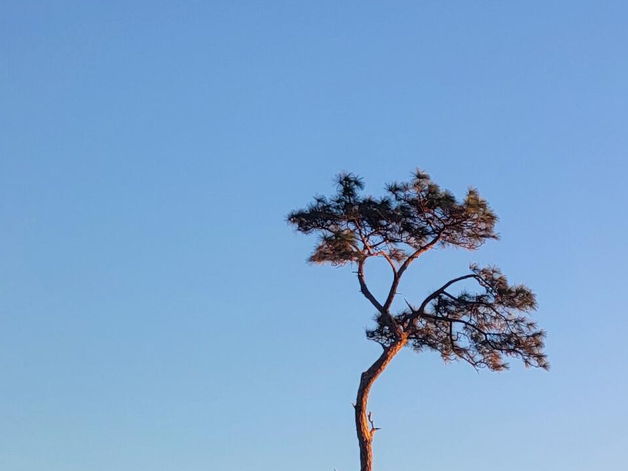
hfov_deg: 20.8
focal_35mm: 82
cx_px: 903
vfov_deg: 16.9
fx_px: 1487
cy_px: 620
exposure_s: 1/356
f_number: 1.8
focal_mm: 5.4
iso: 40
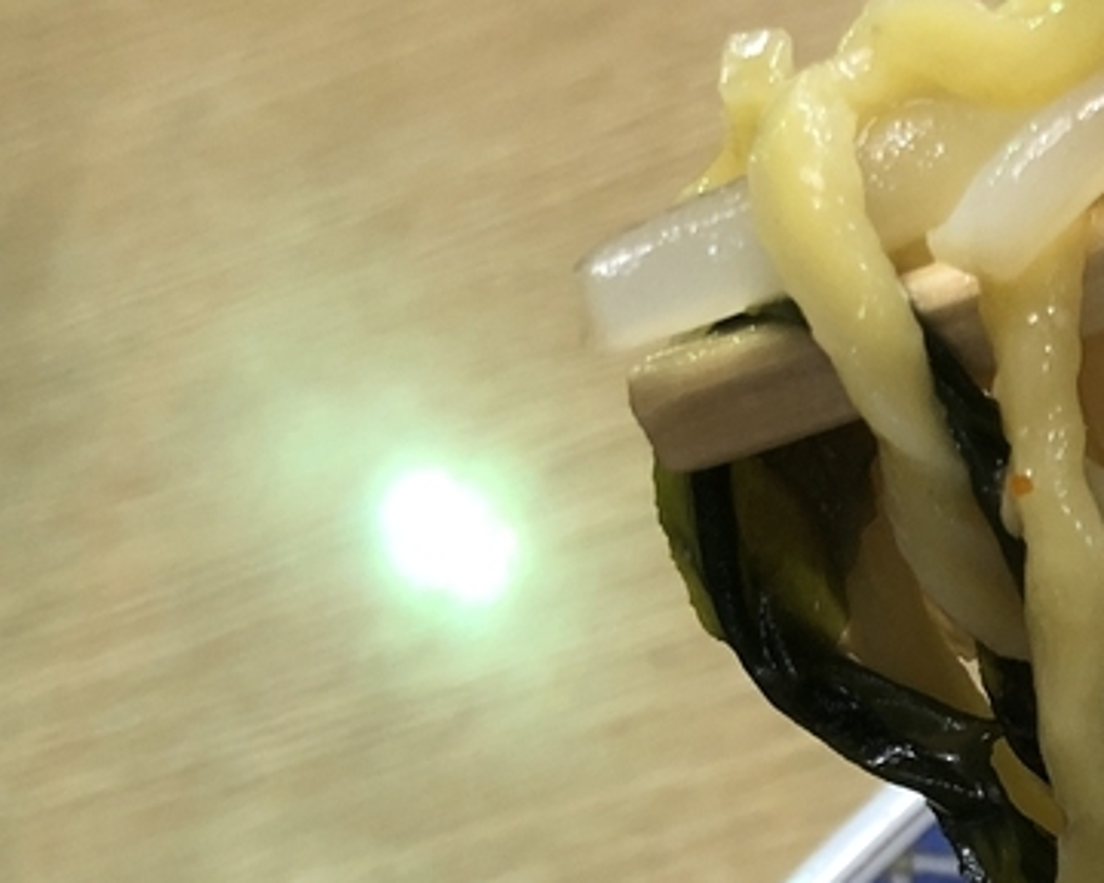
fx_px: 2973
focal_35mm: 91
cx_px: 1536
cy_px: 742
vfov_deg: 16.7
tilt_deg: -49.5
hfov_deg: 19.1
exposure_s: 1/25
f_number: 1.8
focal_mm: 3.99
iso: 32
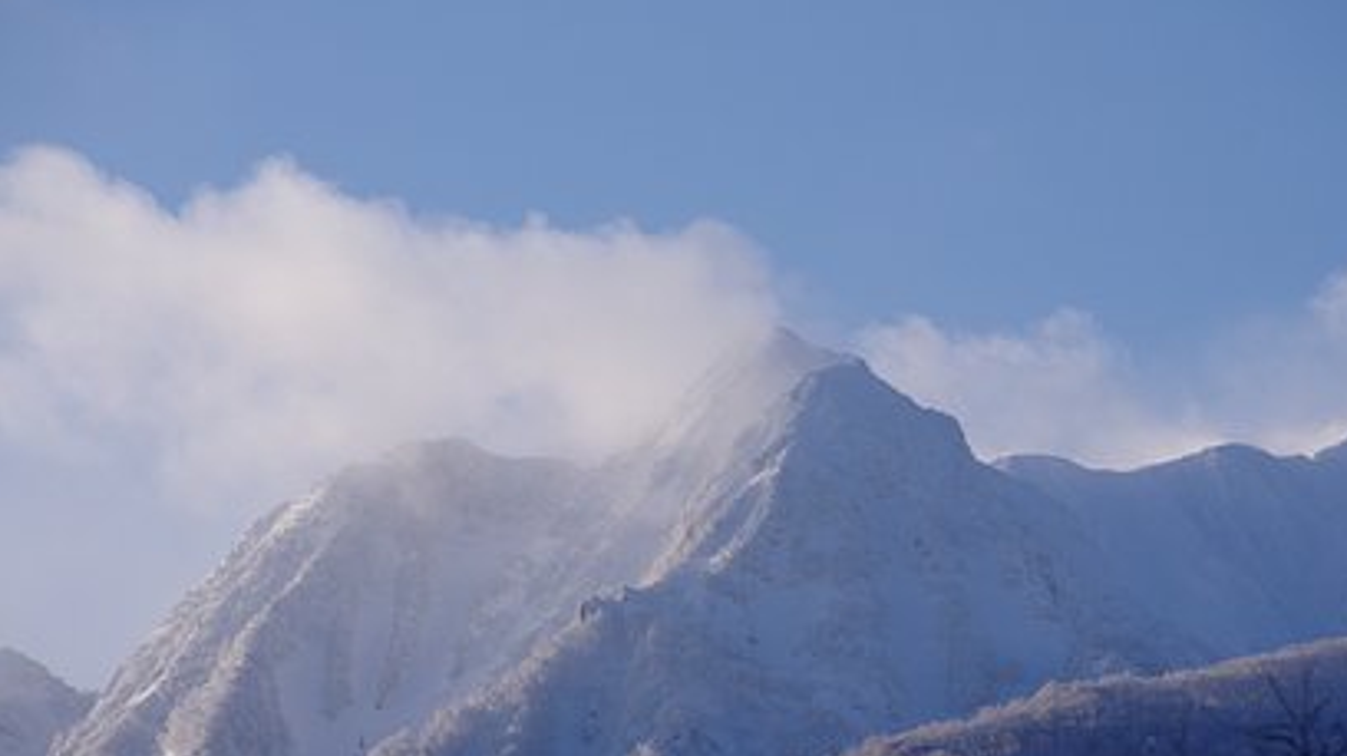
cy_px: 533
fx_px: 7604
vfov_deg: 5.7
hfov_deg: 10.1
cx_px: 733
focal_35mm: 213
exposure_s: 1/1000
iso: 100
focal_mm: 108
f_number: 4
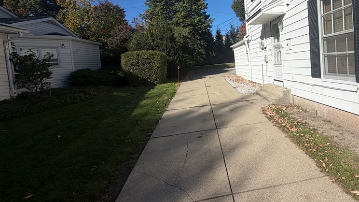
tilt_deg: -0.2
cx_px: 242
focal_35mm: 21
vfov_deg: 52.7
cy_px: 71
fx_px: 200
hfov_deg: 80.8
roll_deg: +3.9
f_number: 2.2
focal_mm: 2.22
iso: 25
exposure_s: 1/1795
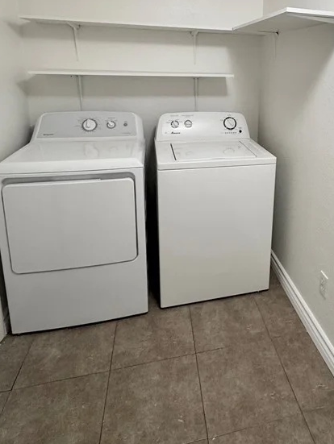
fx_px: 334
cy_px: 137
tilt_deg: -13.6
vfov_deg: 64.9
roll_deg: -3.3
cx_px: 251
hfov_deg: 50.9
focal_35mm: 26
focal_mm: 2.22
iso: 200
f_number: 2.2
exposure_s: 1/60
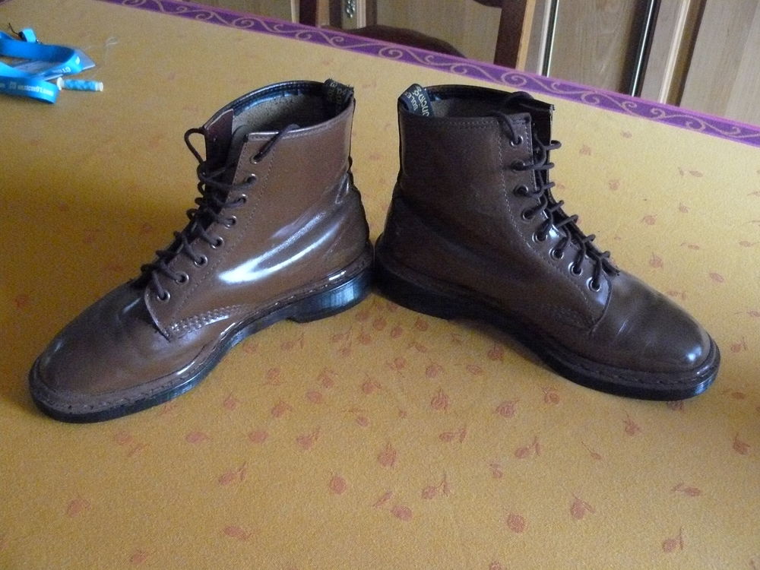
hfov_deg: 50.1
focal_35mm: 37
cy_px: 285
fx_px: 812
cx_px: 380
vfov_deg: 38.7
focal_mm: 6.1
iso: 800
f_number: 2.8
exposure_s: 1/15
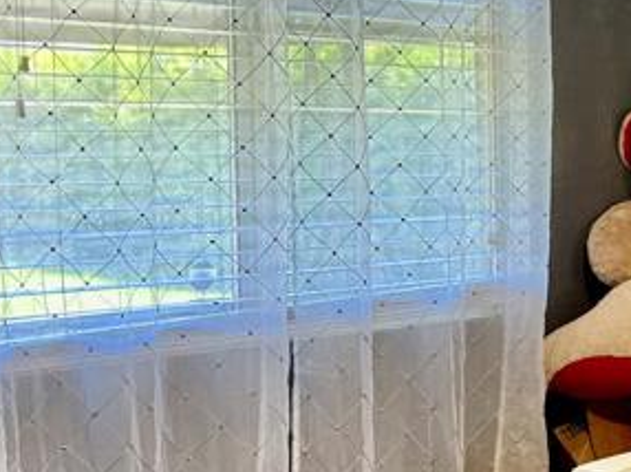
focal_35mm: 86
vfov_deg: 17.1
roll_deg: -1.3
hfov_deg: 19.0
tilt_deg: -6.3
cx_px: 1037
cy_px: 265
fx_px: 1566
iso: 200
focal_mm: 6.76
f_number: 1.78
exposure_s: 1/60
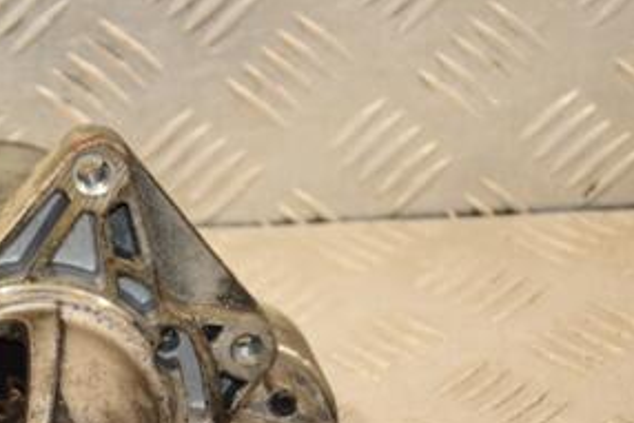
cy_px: 348
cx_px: -9
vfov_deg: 6.2
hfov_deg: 9.3
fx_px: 3876
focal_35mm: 220
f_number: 6.3
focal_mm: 70
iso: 800
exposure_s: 1/200
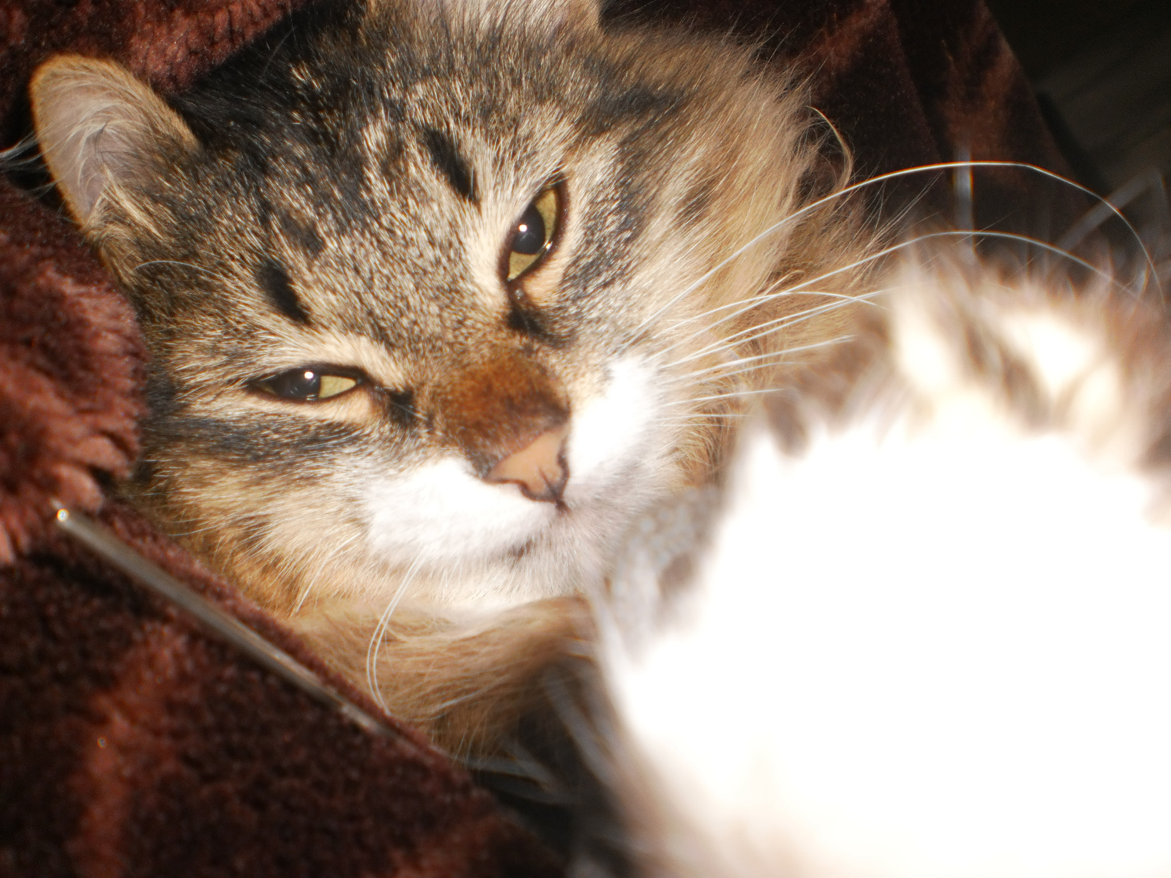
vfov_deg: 39.7
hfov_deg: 51.4
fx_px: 1218
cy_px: 439
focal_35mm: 36
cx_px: 586
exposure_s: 1/30
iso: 125
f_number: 3.1
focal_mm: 6.3
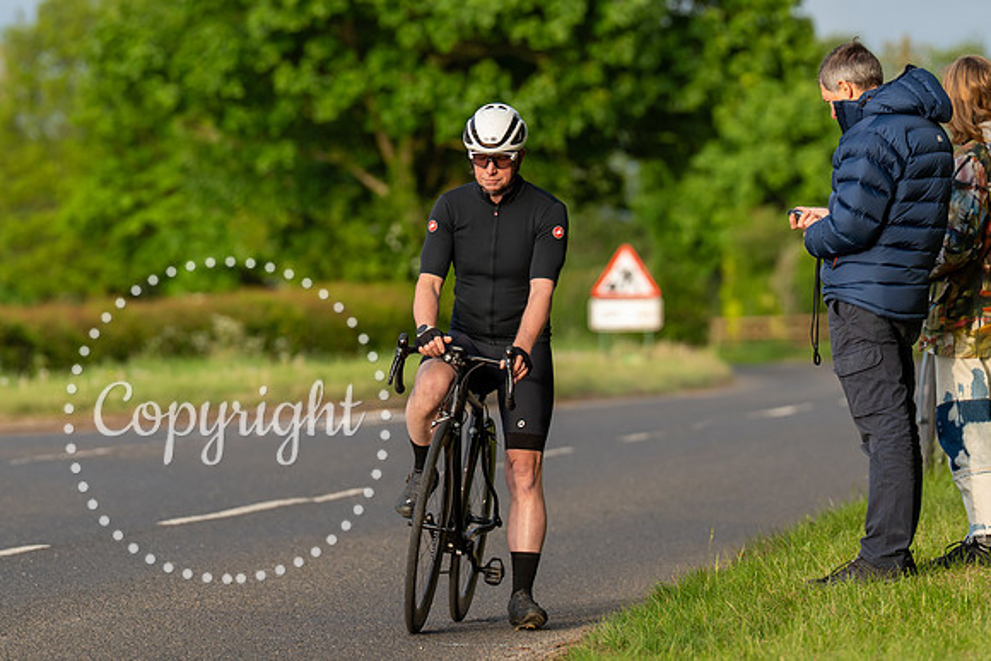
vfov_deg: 5.0
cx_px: 419
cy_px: 245
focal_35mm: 273
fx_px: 7507
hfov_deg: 7.6
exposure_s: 1/1000
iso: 640
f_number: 4
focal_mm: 200
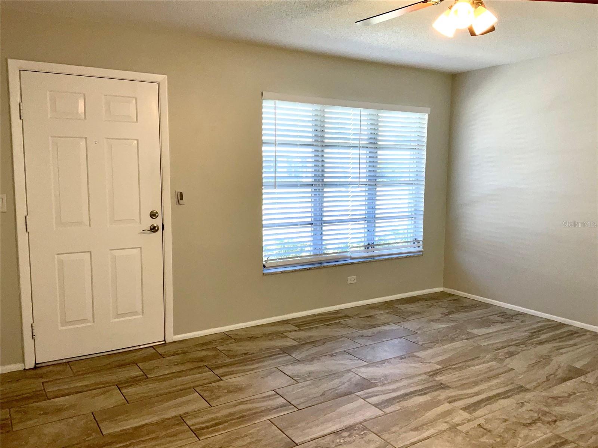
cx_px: 299
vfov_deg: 48.2
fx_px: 501
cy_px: 224
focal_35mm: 29
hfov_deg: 61.7
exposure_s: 1/60
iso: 20
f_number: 1.8
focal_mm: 3
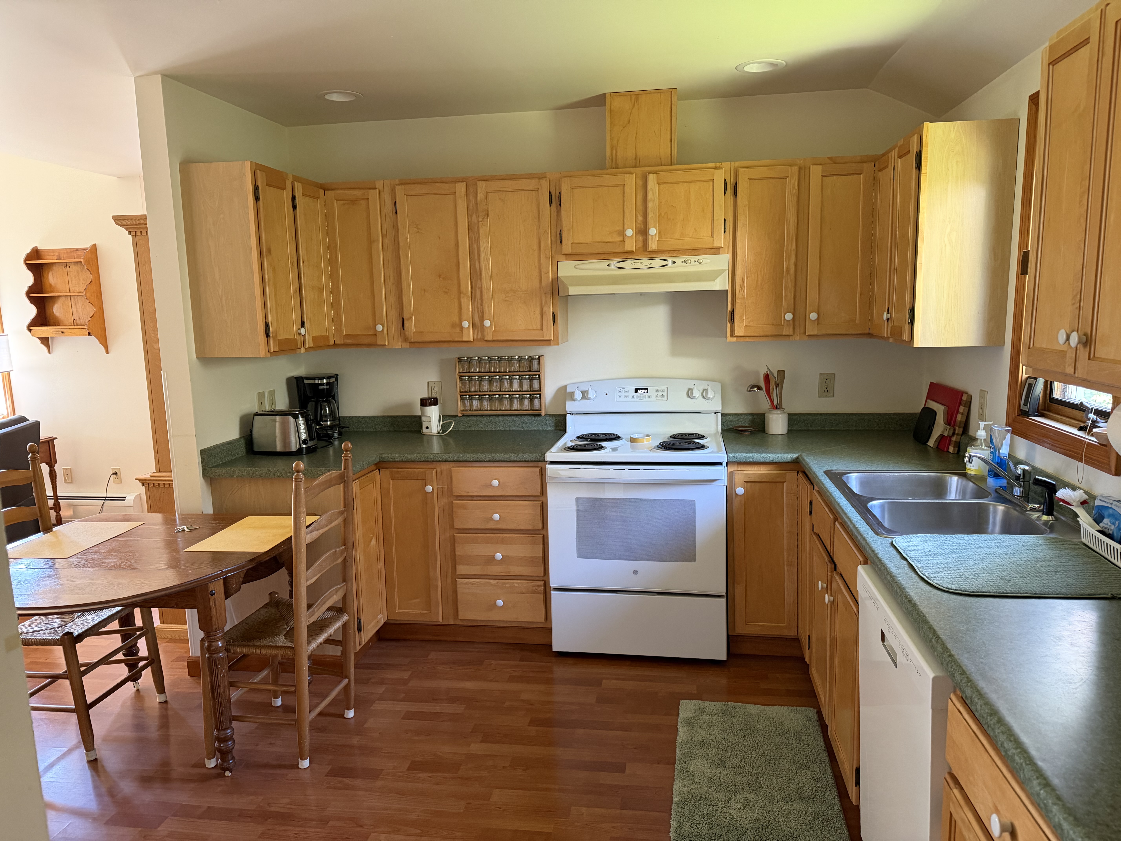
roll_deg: +1.6
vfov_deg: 56.8
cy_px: 420
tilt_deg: -9.3
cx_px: 560
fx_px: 777
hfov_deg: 71.6
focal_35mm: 24
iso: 500
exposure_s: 1/60
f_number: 1.78
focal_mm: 6.76
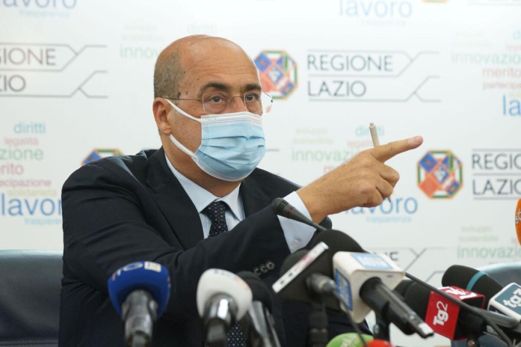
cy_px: 174
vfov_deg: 10.7
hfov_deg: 16.0
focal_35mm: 128
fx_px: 1852
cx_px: 260
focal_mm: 128
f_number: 5.6
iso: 6400
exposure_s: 1/160
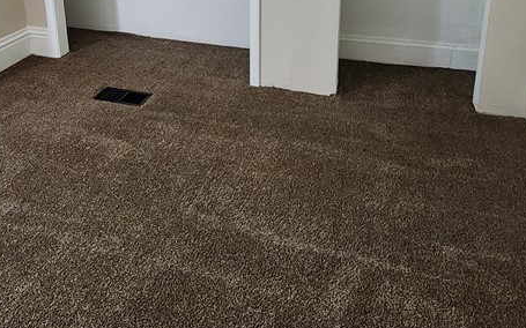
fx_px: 444
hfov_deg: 61.0
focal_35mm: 31
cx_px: 228
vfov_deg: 36.1
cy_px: -7
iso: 320
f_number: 2.2
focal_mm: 2.2
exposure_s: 1/60
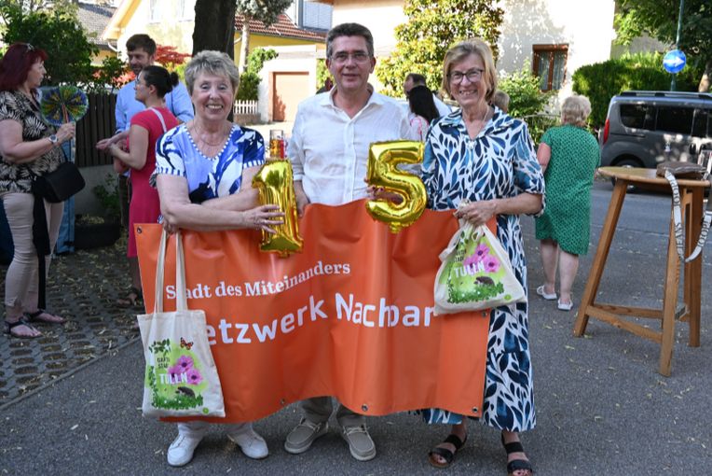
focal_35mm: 32
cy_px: 238
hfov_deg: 59.5
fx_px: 623
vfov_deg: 41.7
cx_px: 356
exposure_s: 1/80
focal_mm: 21
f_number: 4.5
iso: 100
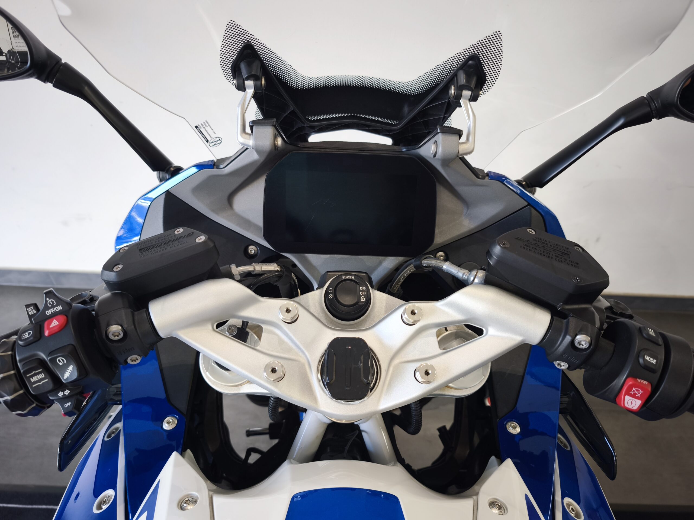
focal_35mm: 23
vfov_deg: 58.9
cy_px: 260
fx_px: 461
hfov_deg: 73.9
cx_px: 347
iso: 100
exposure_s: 1/100
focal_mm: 6.57
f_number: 1.6
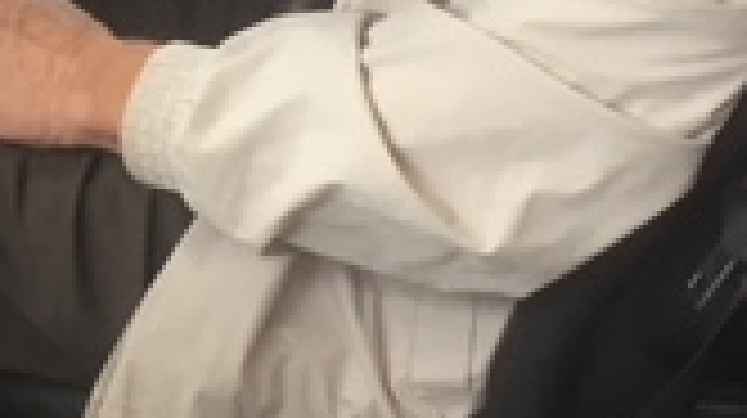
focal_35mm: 122
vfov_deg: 9.8
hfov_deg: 17.5
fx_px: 2414
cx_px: 166
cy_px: 13
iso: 25
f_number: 2.2
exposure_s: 1/30
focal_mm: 4.15
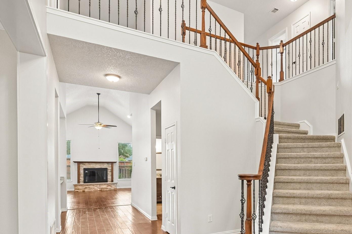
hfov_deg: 67.7
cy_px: 162
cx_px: 239
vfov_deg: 48.9
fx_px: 252
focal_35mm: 26
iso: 400
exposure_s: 1/6
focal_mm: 17.5
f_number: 8
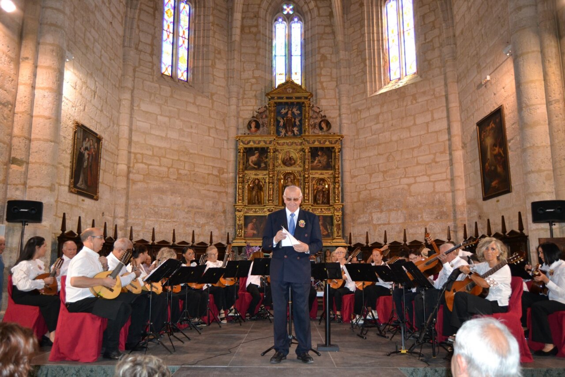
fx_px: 424
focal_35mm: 27
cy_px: 188
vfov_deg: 47.9
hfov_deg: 67.4
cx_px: 282
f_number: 3.5
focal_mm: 18
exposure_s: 1/60
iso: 1250
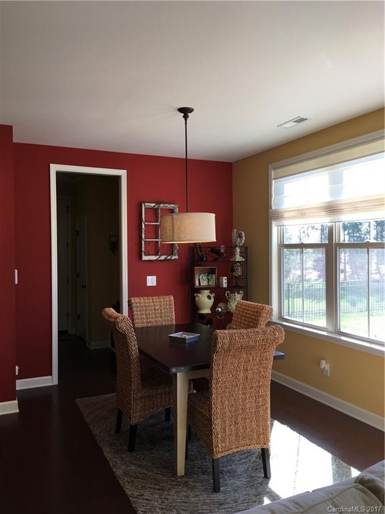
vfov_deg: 61.7
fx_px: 430
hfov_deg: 48.2
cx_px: 192
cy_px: 257
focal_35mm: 29
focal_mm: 4.15
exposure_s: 1/120
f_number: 2.2
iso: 32
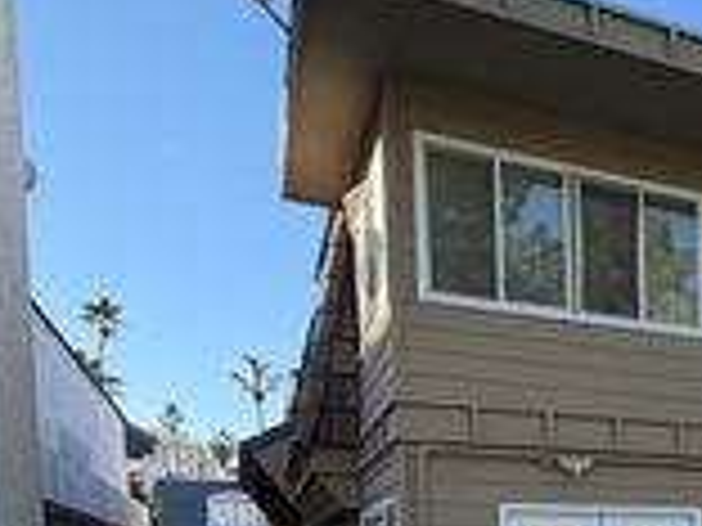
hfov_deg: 36.5
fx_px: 913
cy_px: 614
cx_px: 747
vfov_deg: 28.5
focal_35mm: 45
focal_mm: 2.22
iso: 64
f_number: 2.2
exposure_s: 1/445
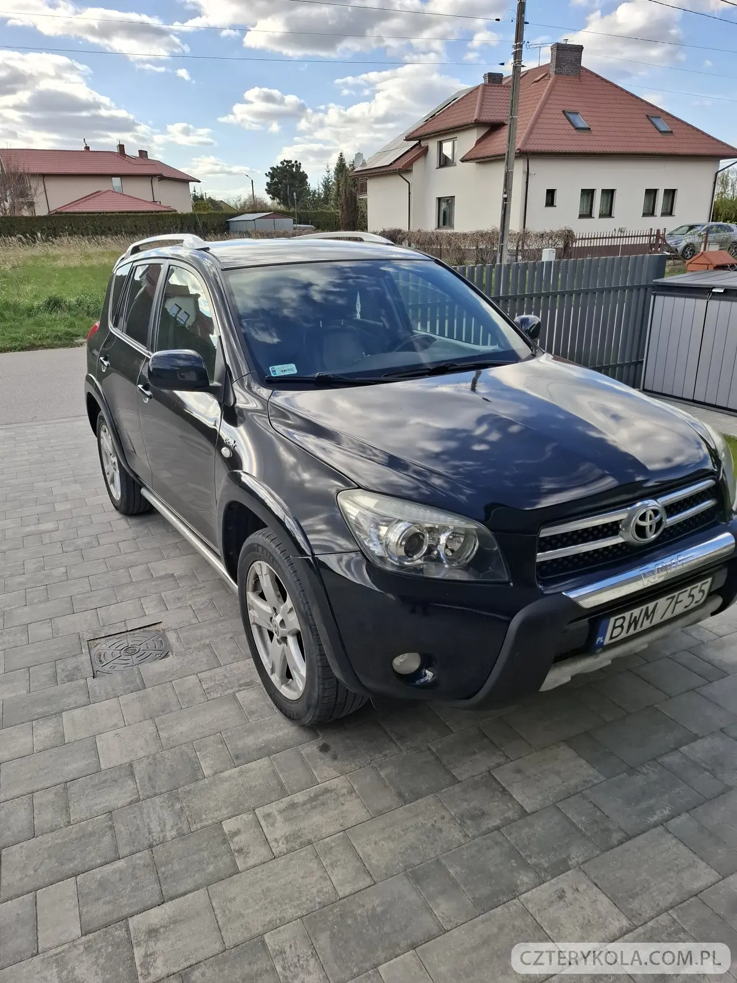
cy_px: 492
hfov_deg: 58.9
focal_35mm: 23
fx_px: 653
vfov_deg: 73.9
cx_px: 368
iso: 50
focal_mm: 5.54
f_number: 1.8
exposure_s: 1/799
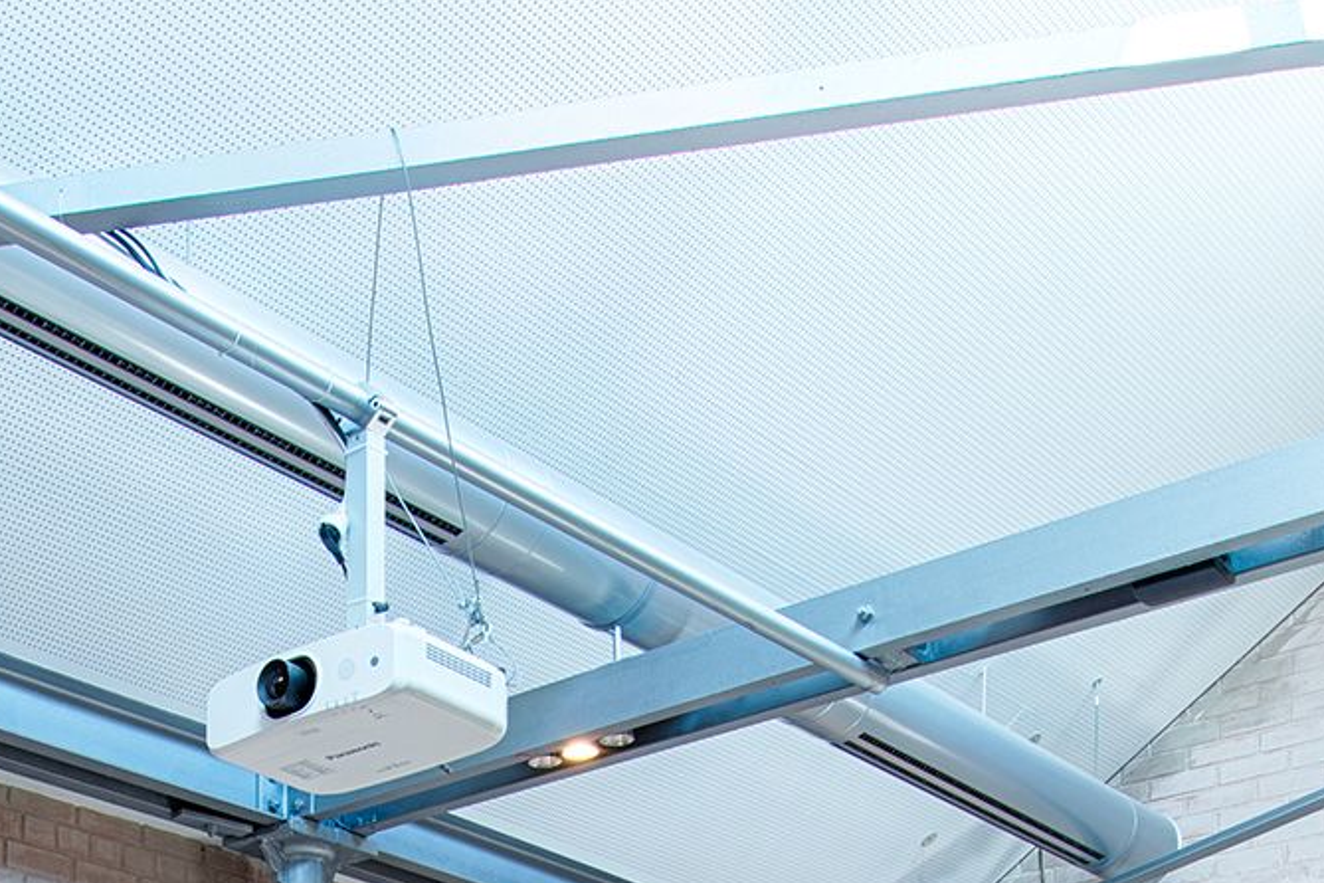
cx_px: 228
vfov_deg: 17.9
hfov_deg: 31.8
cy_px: 1580
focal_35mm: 61
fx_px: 2243
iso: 100
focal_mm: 17
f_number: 8
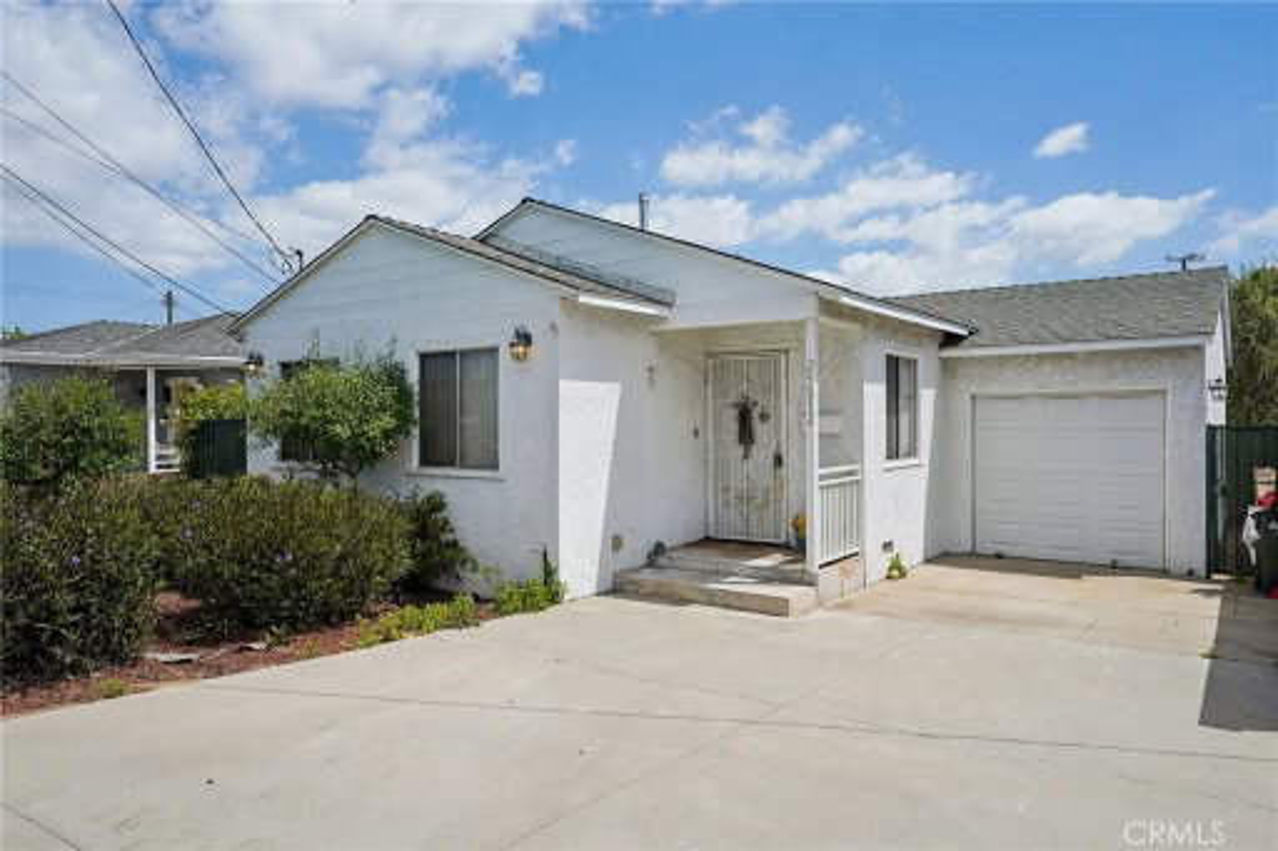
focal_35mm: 24
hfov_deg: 73.8
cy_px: 426
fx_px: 852
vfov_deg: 53.1
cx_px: 639
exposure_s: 1/1600
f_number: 8
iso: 400
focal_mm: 24
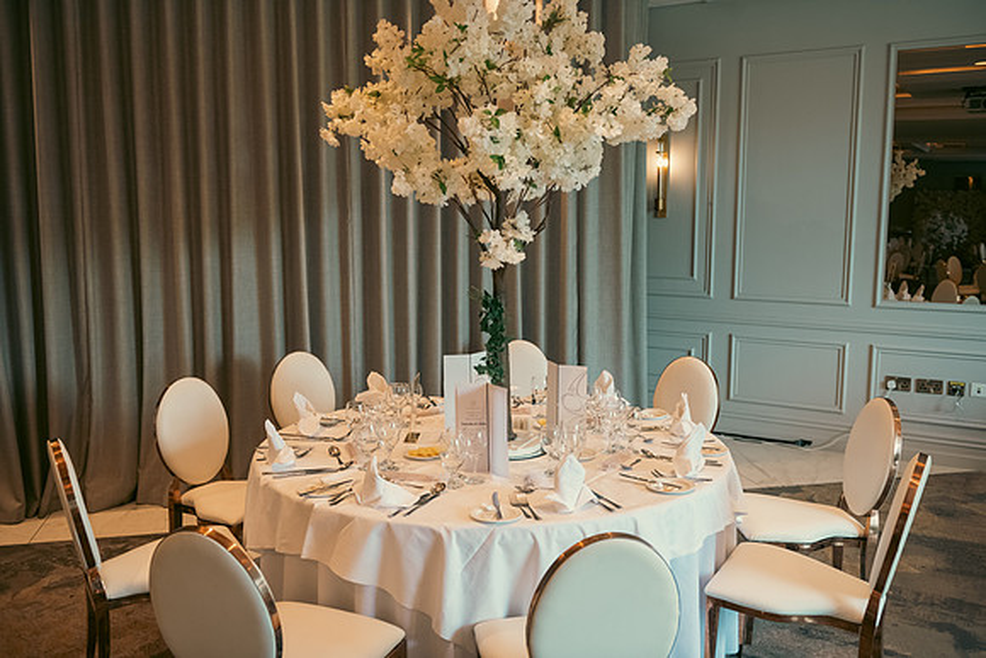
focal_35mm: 32
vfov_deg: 41.1
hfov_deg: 58.7
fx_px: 877
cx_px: 493
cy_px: 329
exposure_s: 1/160
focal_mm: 32
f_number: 3.5
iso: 1000
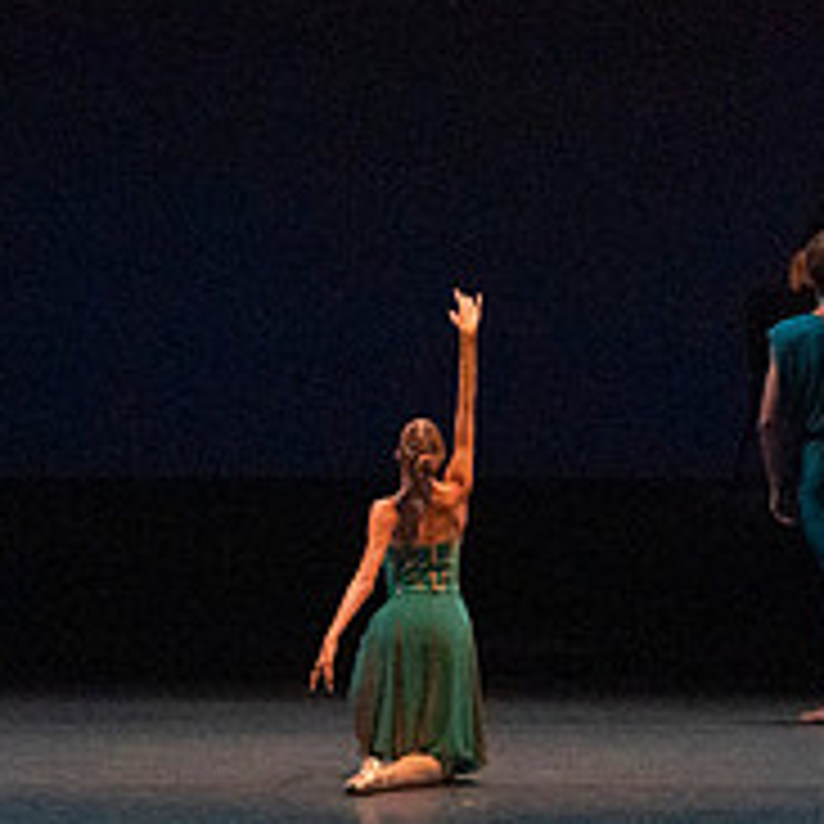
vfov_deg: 4.0
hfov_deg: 4.0
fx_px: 11931
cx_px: 275
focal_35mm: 443
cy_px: 92
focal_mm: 164
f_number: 8
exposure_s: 1/400
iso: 25600
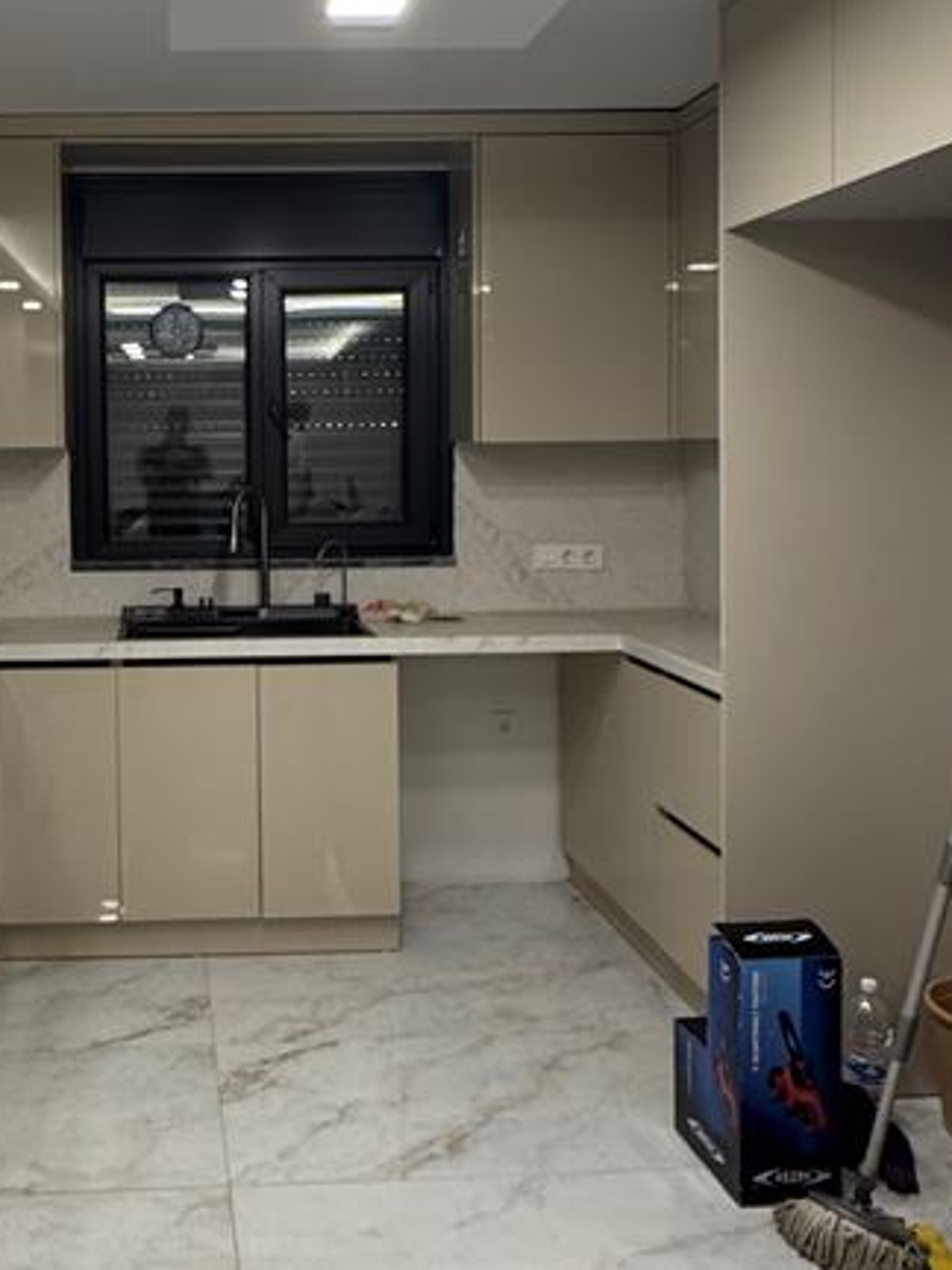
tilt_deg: -1.2
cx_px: 209
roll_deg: +0.7
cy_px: 494
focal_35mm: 35
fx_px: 1283
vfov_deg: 52.2
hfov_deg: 39.3
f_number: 2.2
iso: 320
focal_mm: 2.22
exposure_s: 1/87
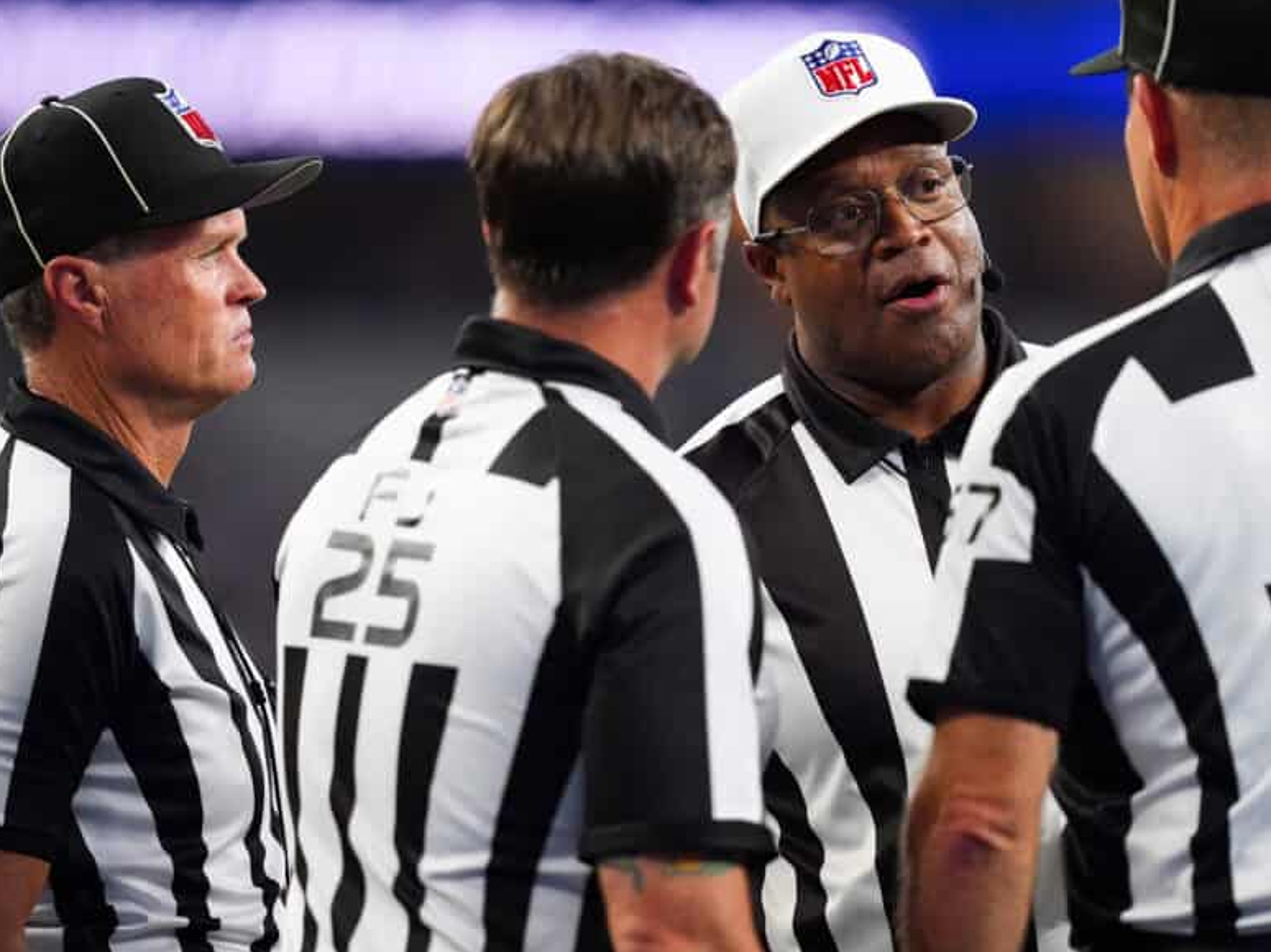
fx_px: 18683
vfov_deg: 2.9
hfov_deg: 3.9
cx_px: 726
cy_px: 439
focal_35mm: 509
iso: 3200
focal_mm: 400
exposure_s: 1/2500
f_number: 2.8
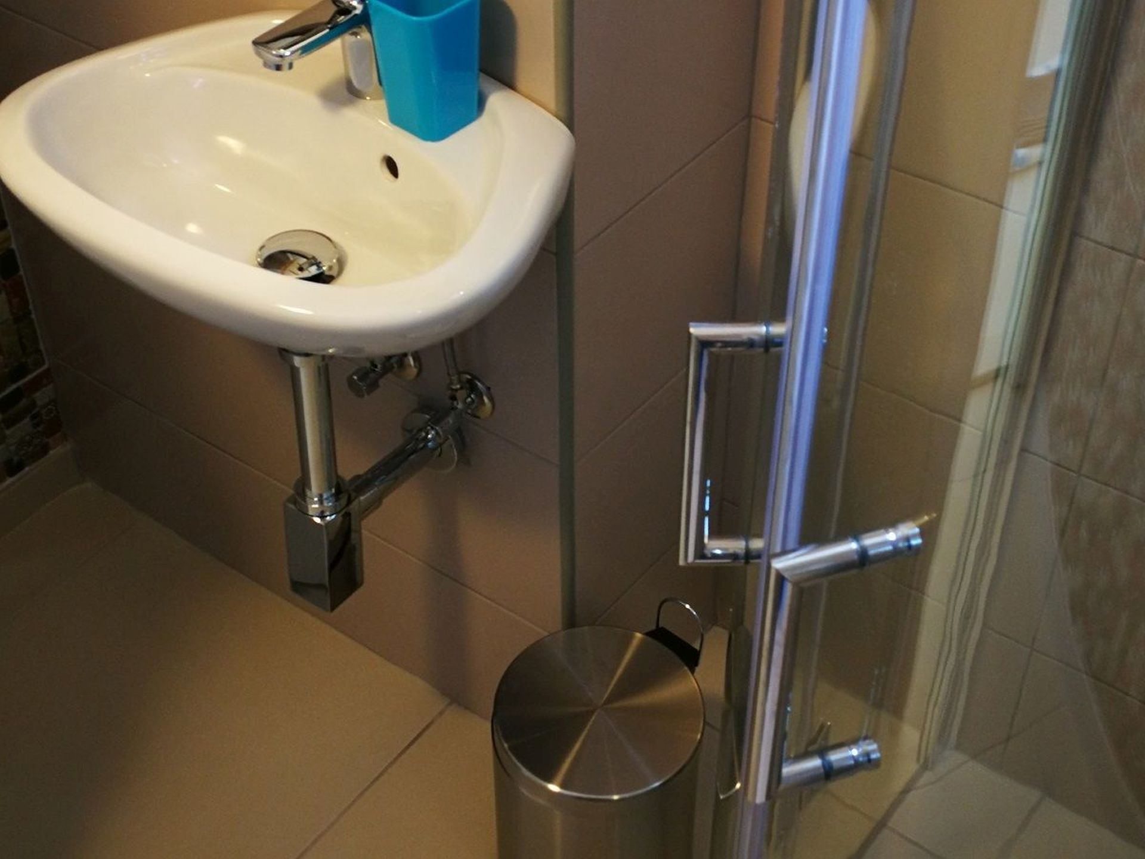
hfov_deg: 39.7
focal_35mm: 48
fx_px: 1588
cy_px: 430
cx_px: 572
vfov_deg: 30.3
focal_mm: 3.95
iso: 320
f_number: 2.2
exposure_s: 1/24
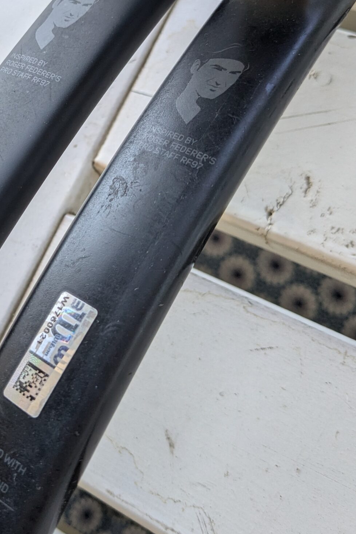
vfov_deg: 39.7
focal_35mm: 49
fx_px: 727
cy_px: 162
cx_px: 29
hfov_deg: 26.5
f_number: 1.73
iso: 57
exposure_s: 1/278
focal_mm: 4.38
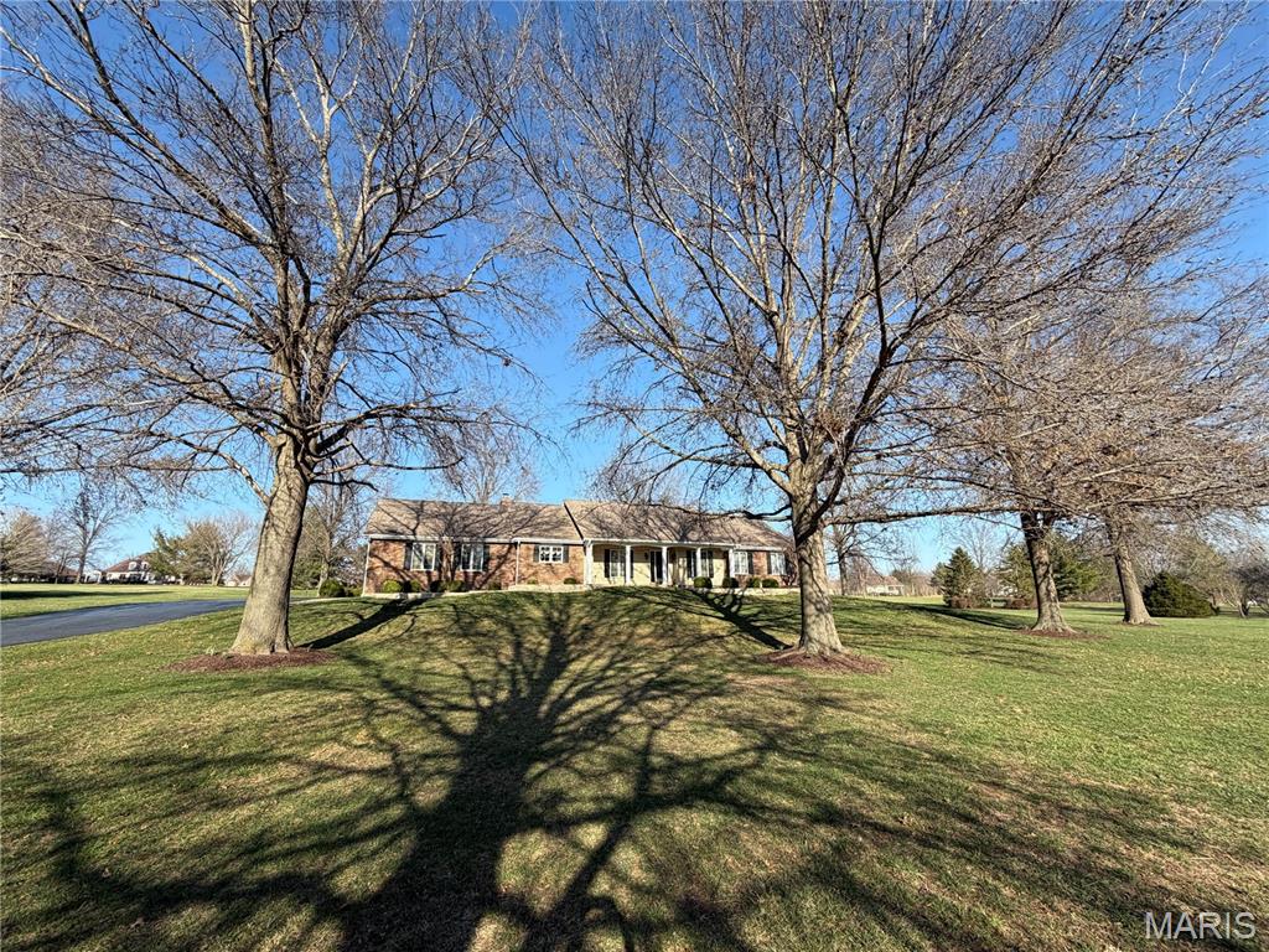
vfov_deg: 85.7
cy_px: 476
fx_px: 513
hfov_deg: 102.1
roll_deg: +0.2
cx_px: 634
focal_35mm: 14
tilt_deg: +14.3
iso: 40
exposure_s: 1/770
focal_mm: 2.22
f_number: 2.2
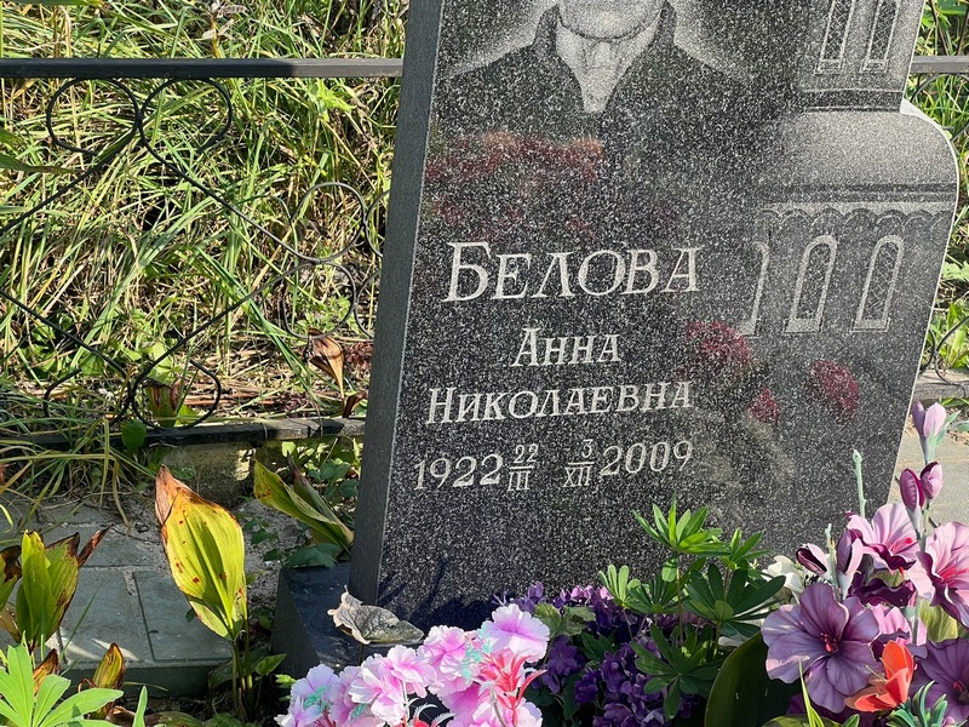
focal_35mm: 77
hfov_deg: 25.3
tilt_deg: -29.1
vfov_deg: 19.1
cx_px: 484
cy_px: 364
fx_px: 2155
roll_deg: -8.2
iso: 25
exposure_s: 1/199
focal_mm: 9
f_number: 2.8
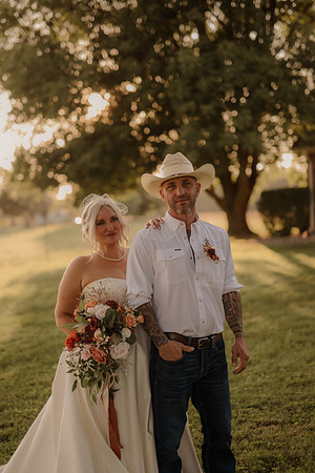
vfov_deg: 39.6
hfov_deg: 27.0
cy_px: 236
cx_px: 158
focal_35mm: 50
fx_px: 656
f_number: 2.8
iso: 200
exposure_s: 1/640
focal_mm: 50
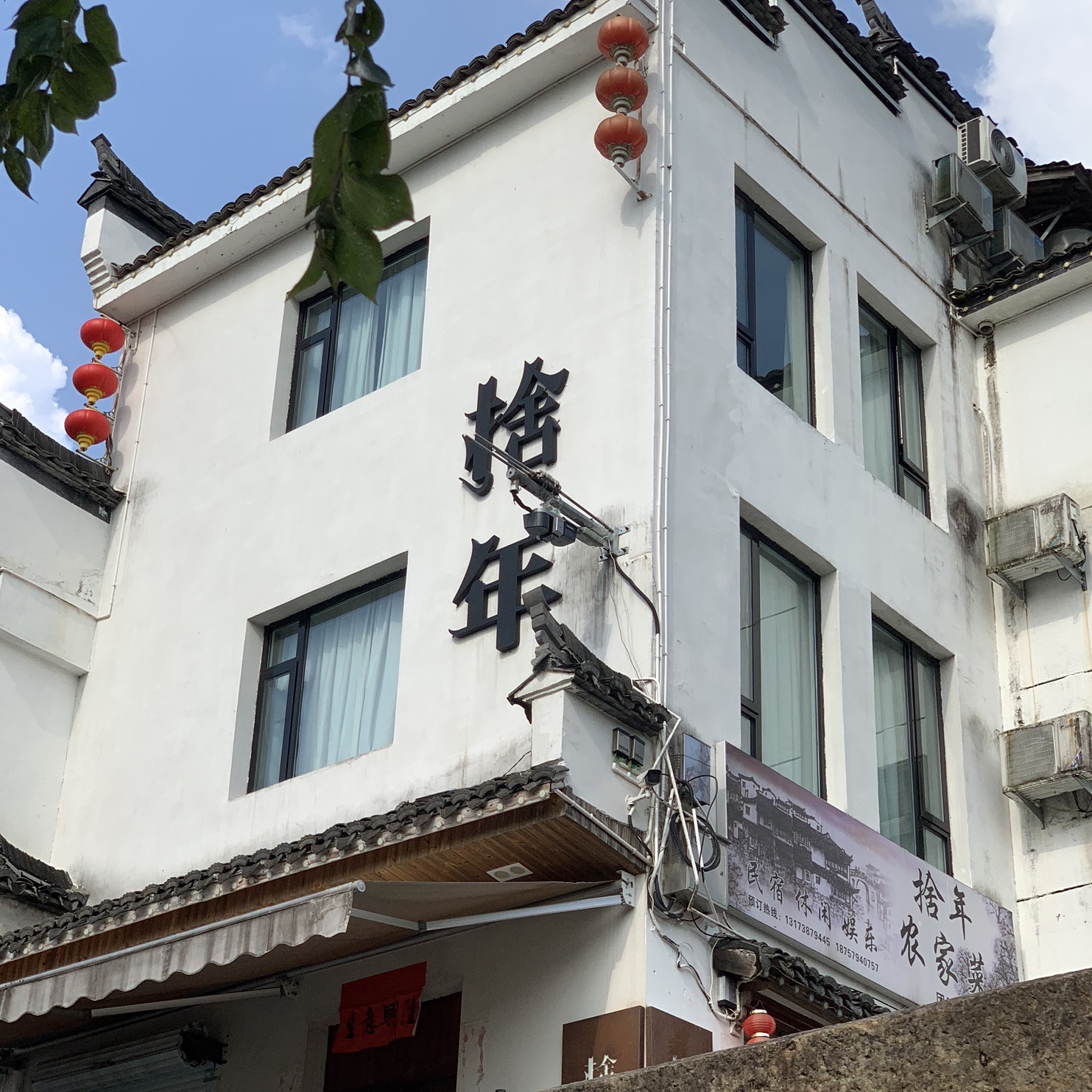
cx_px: 540
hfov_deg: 27.7
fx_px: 2213
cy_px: 551
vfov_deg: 27.7
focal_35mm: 62
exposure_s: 1/1089
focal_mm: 6
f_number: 2.4
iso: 16
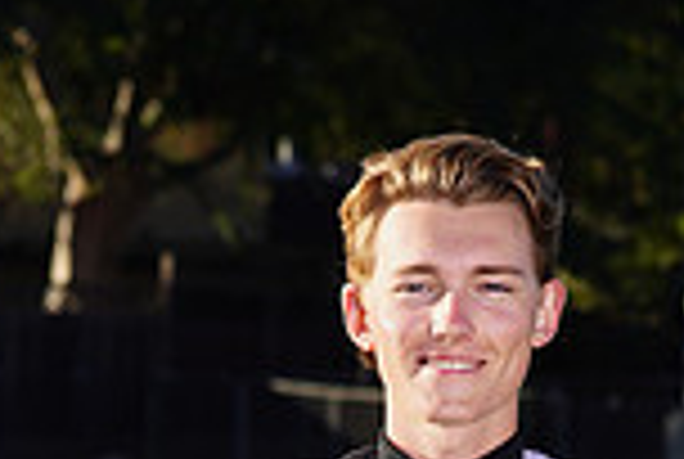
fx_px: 9138
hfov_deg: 4.3
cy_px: 754
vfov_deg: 2.9
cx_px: 374
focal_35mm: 480
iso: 100
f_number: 9
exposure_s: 1/250
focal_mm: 126
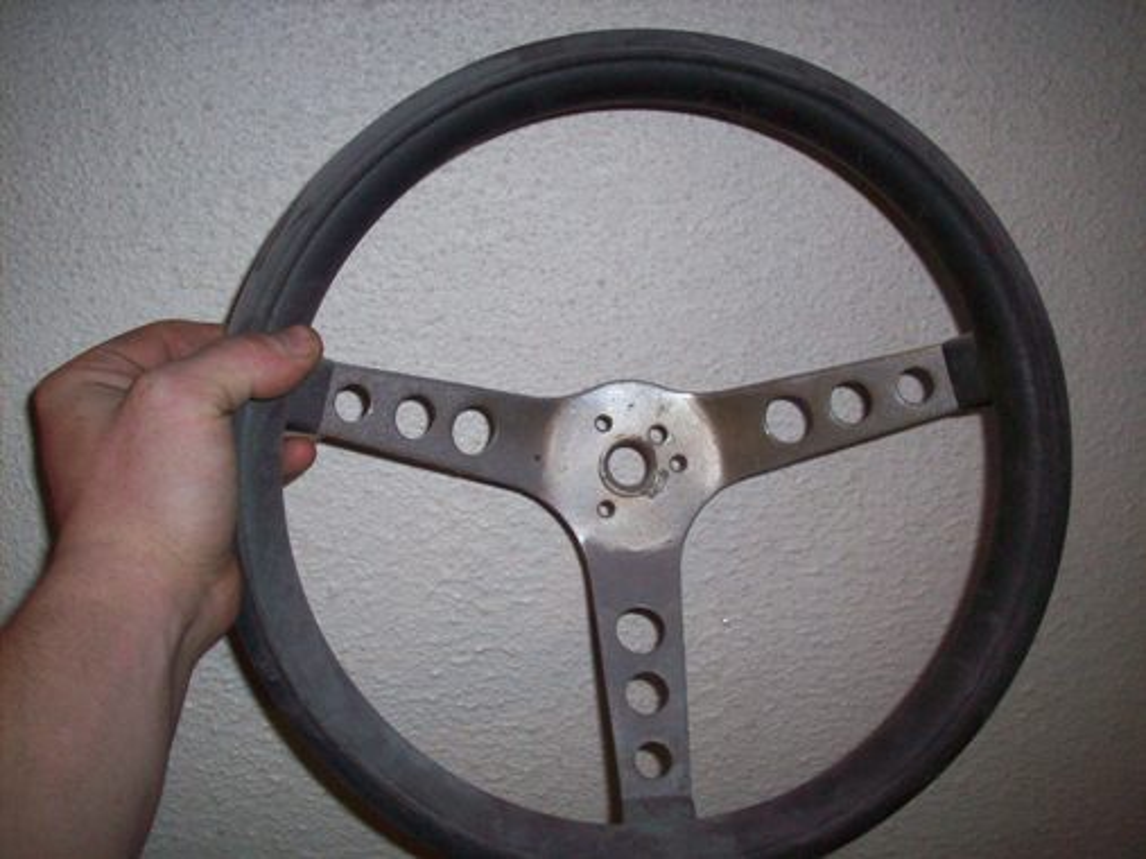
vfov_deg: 38.7
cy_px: 430
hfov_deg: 50.1
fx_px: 1225
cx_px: 573
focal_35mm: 37
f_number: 2.8
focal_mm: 6.2
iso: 160
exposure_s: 1/64
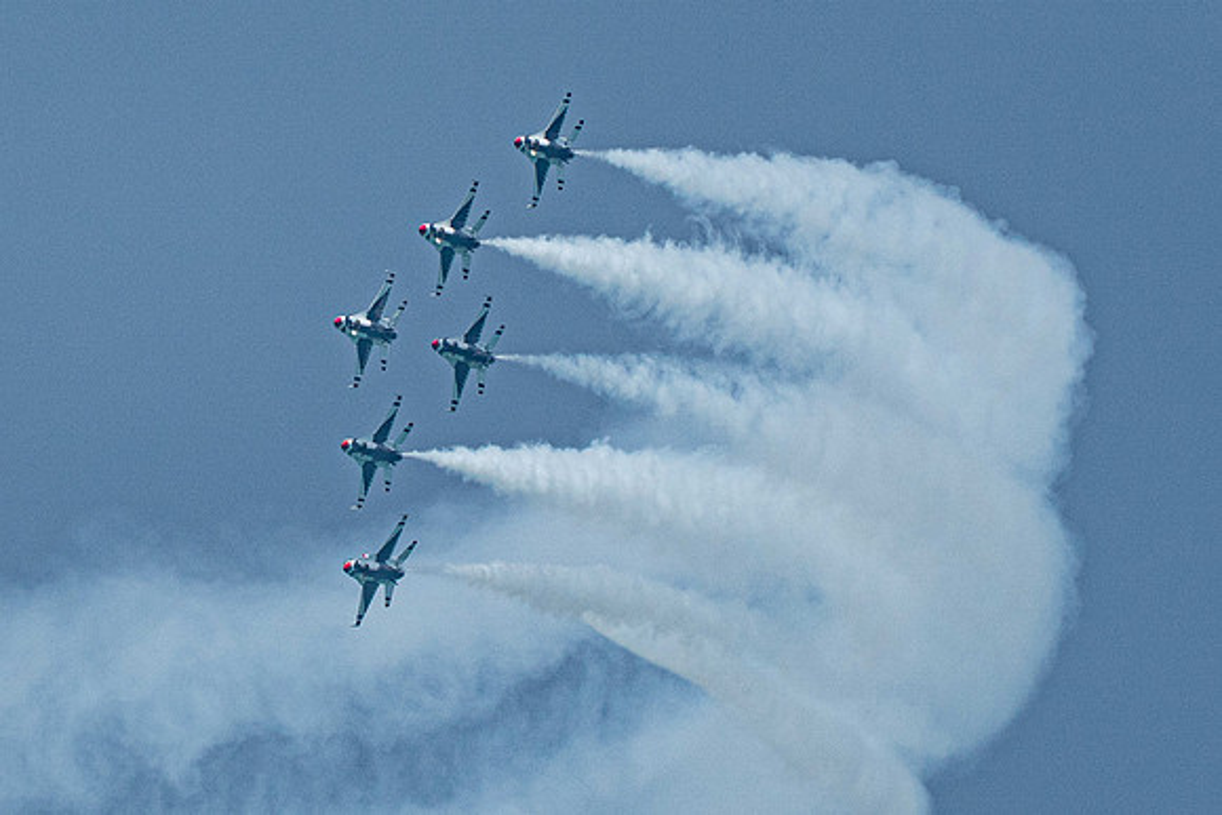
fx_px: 34109
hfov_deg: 2.1
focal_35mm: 1005
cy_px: 404
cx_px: 485
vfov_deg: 1.4
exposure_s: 1/2000
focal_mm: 400
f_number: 10
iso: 640
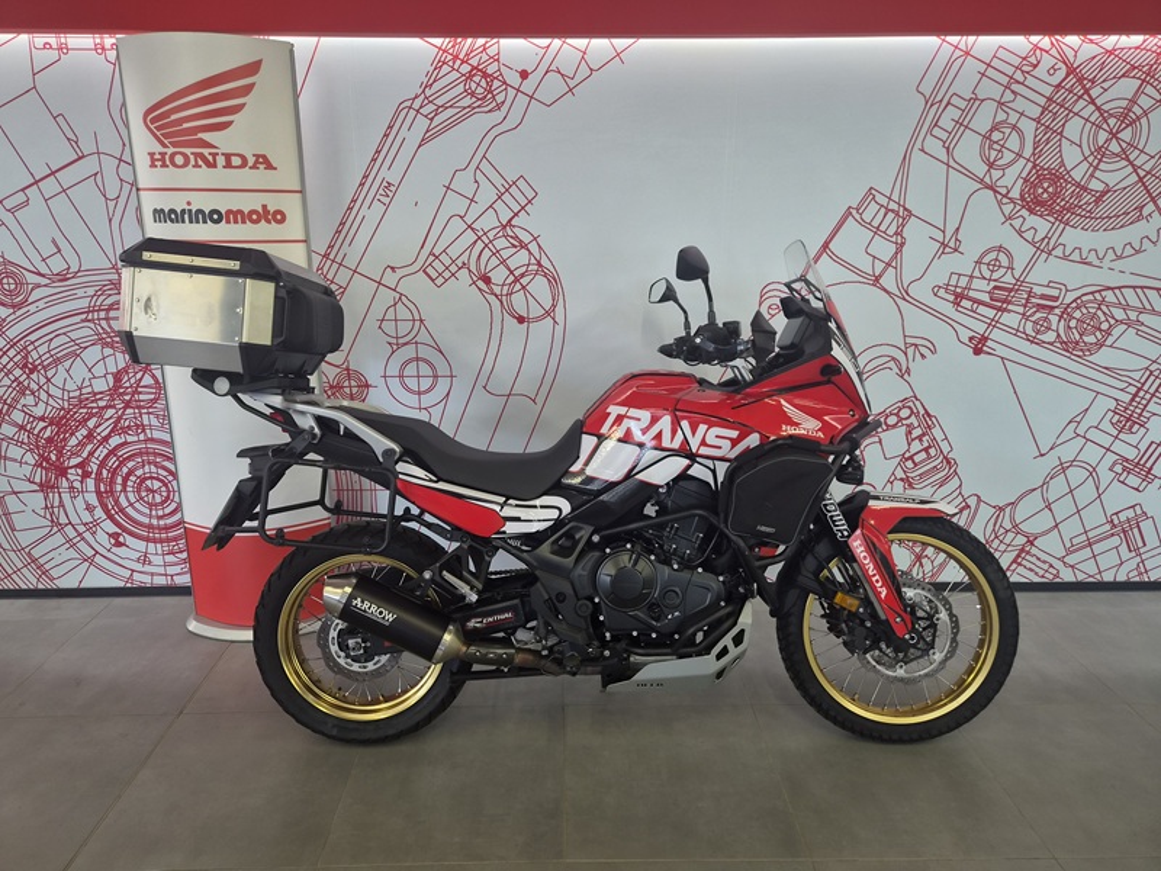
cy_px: 436
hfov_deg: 73.9
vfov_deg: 58.9
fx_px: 771
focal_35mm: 23
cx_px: 580
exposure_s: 1/100
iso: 250
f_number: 1.8
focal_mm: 5.4
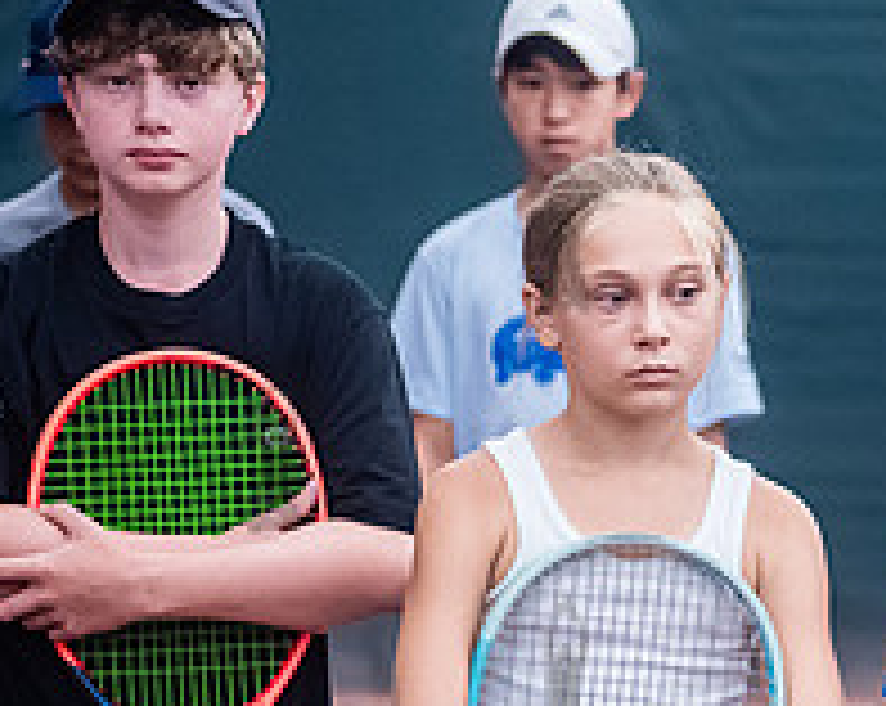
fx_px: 6232
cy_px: 452
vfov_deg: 6.5
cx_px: 1142
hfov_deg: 8.0
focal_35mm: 238
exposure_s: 1/400
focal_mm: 86
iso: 6400
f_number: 3.2
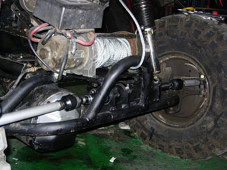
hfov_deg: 37.5
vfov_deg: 28.6
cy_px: 85
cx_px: 114
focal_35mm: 51
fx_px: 334
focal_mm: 10.6
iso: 86
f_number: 3.2
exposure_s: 1/69.7
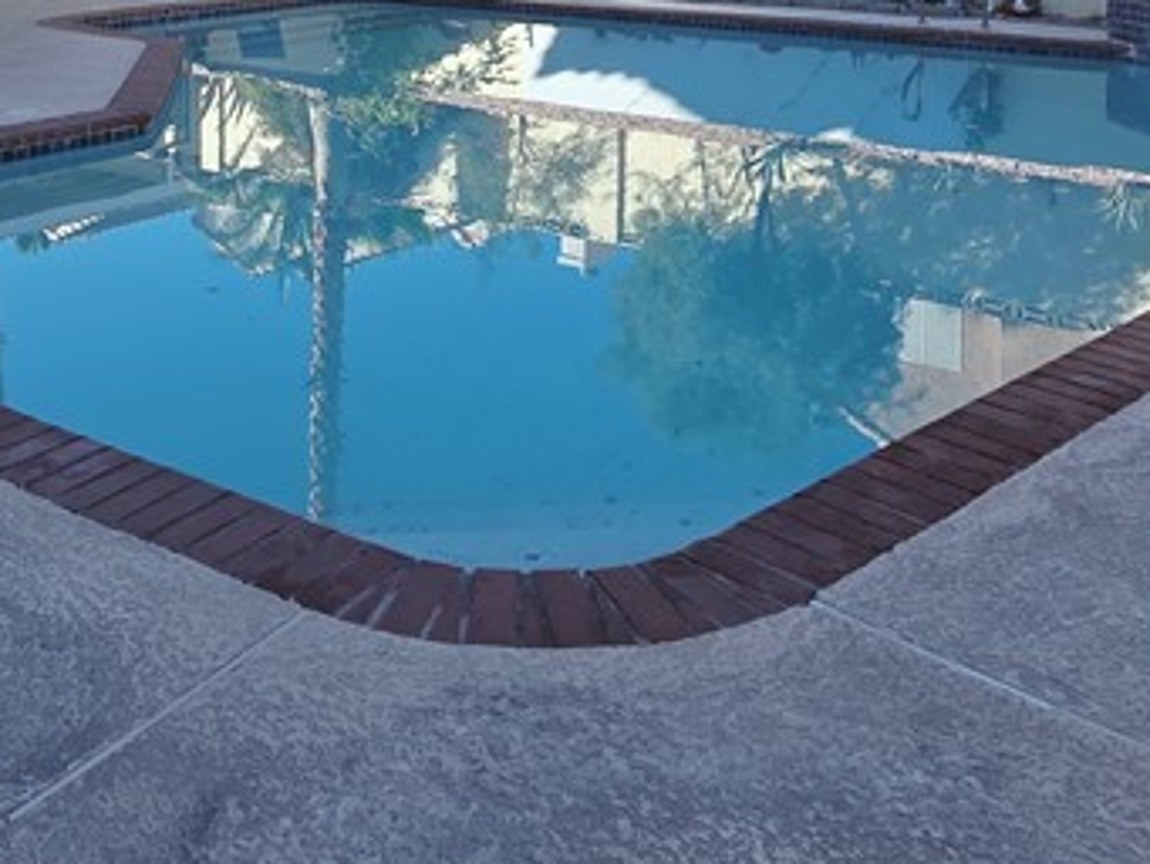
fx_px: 1296
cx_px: 378
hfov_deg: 47.0
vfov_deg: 32.9
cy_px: -57
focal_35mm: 39
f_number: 2.2
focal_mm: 2.2
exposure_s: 1/1195
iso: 50
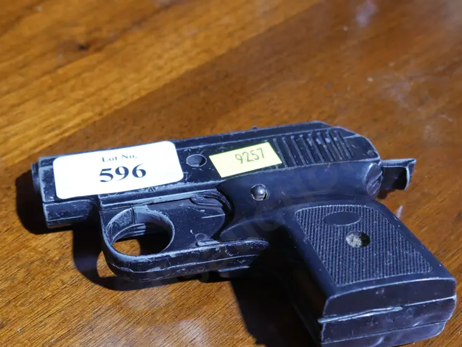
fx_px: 788
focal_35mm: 59
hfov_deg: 32.7
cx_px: 247
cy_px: 232
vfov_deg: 24.7
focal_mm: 21
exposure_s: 1/60
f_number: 5
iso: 2000
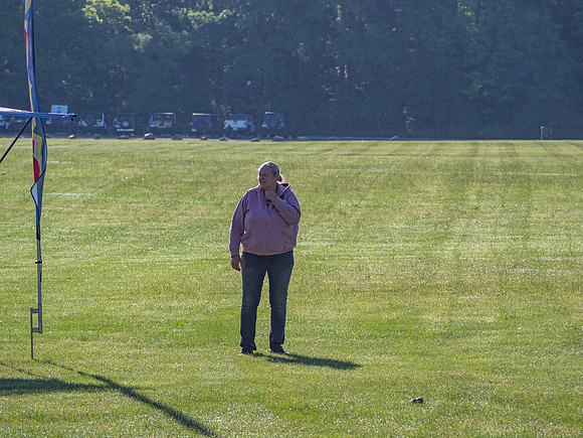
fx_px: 4716
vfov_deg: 5.3
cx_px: 292
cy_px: 219
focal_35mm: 280
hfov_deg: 7.1
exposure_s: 1/800
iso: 200
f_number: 7.1
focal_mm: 140
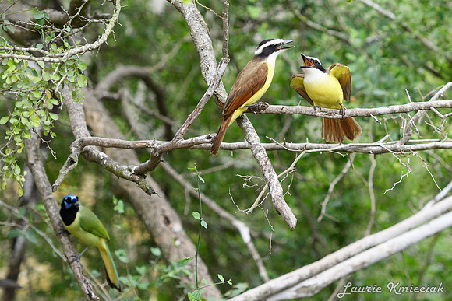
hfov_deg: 9.0
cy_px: 117
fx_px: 2873
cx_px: 297
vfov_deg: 6.0
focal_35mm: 229
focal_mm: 116
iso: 900
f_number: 2.8
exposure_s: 1/1000
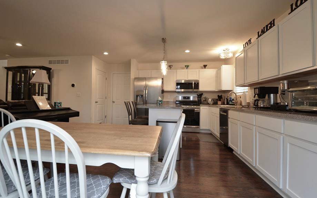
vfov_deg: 68.0
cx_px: 149
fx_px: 147
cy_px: 100
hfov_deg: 94.3
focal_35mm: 17
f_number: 4
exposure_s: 1/60
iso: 640
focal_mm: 10
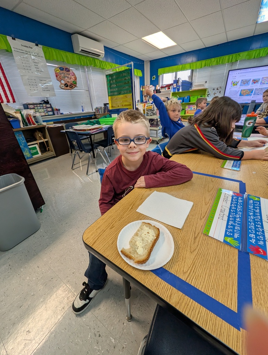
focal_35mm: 12
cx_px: 134
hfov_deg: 94.6
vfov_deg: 110.5
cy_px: 178
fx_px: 124
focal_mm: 2.02
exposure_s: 1/120
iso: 57
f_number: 1.7
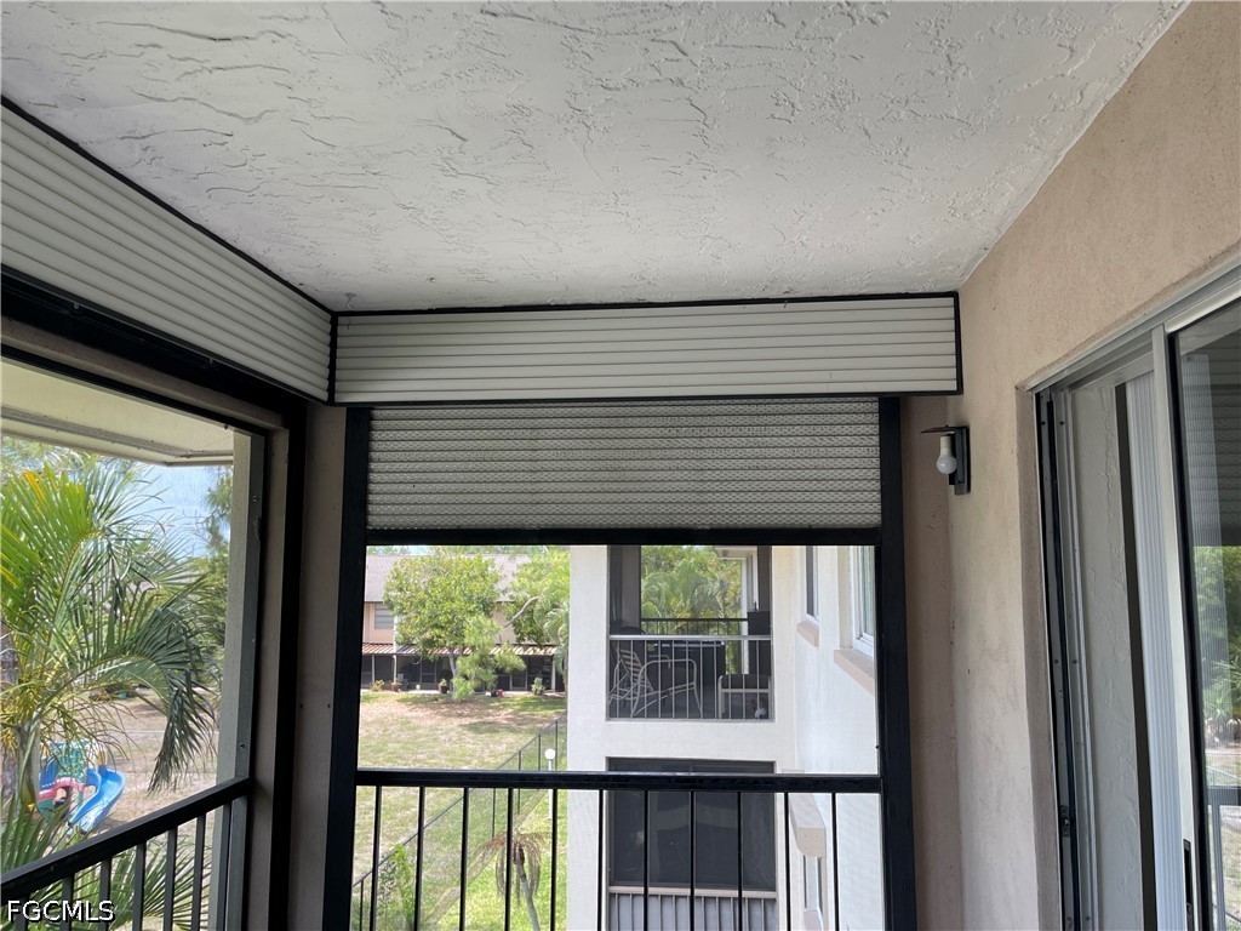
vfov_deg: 54.9
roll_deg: -0.6
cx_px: 620
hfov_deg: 69.4
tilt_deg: +7.3
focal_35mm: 25
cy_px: 466
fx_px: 896
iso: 32
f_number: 1.6
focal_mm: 5.1
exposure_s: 1/300
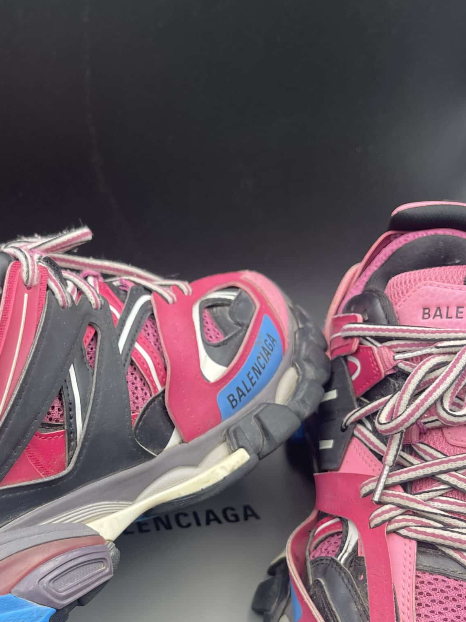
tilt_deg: -44.9
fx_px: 754
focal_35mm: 42
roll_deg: -0.9
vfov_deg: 43.6
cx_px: 82
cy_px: 453
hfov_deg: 33.2
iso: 32
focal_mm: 5.1
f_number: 1.6
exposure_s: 1/242
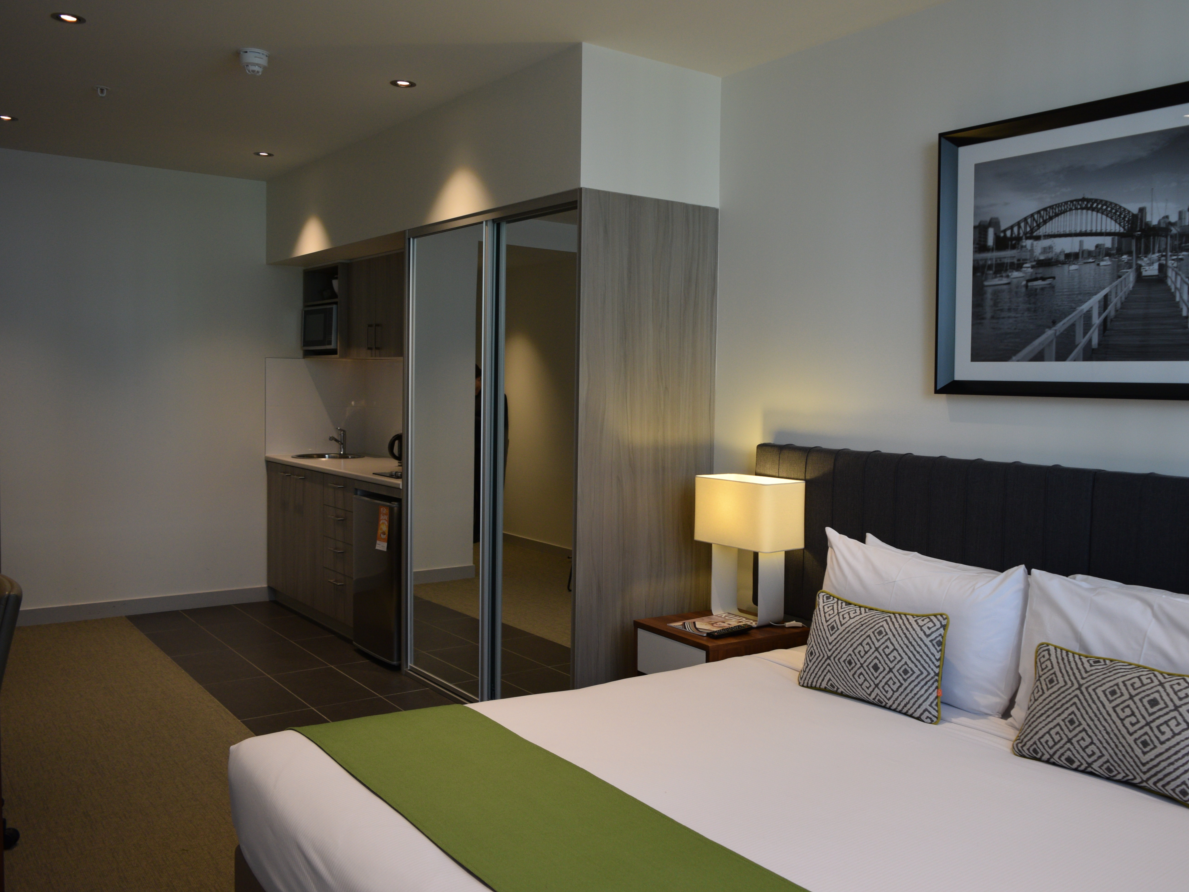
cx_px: 667
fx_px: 1030
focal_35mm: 30
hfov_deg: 59.8
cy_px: 450
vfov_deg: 46.8
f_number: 5
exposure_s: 1/100
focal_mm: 18
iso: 400
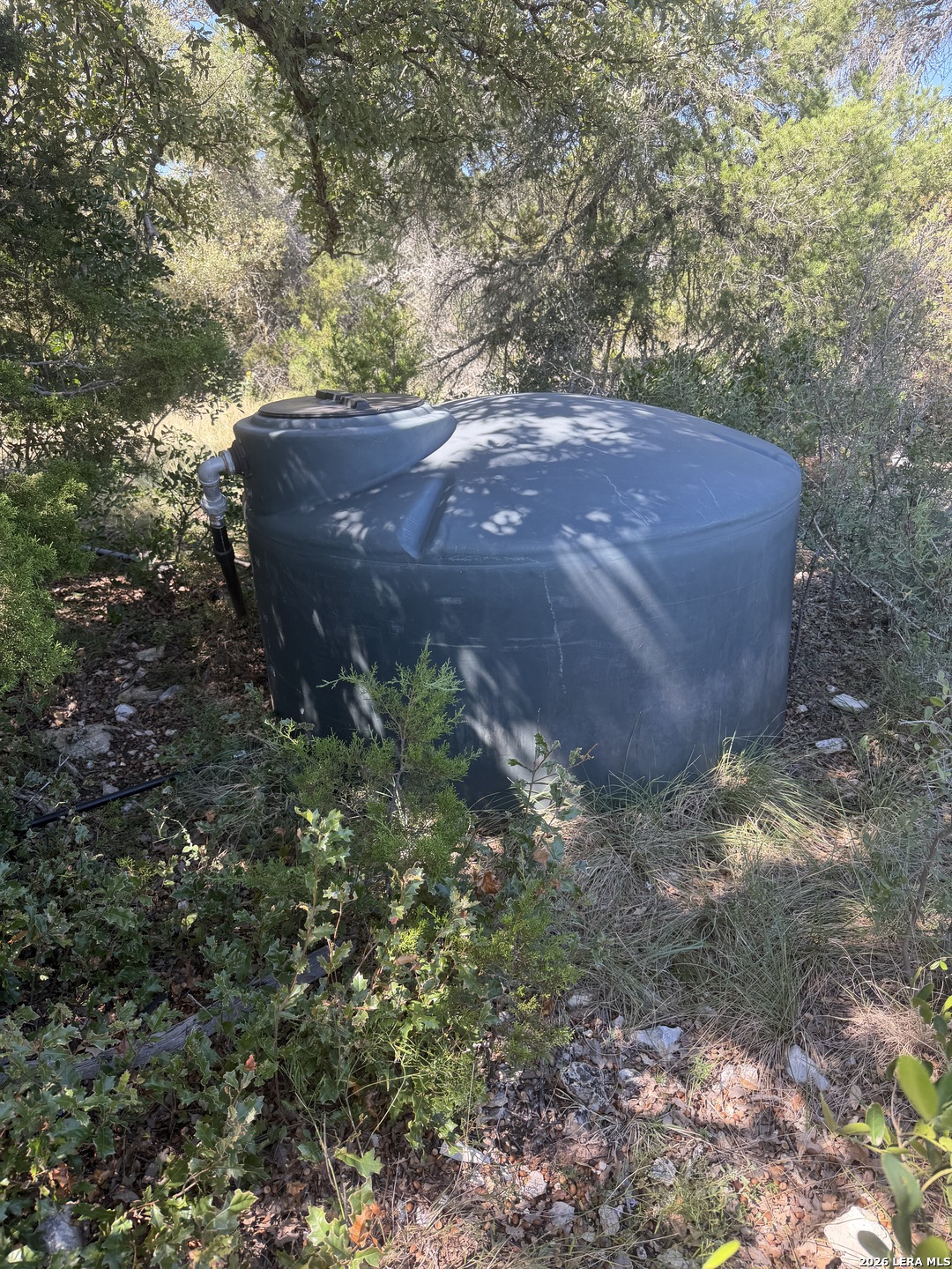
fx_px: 880
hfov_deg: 56.8
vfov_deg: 71.6
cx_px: 476
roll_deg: -2.0
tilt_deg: -19.6
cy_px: 634
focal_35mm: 24
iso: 80
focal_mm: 6.76
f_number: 1.78
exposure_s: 1/287
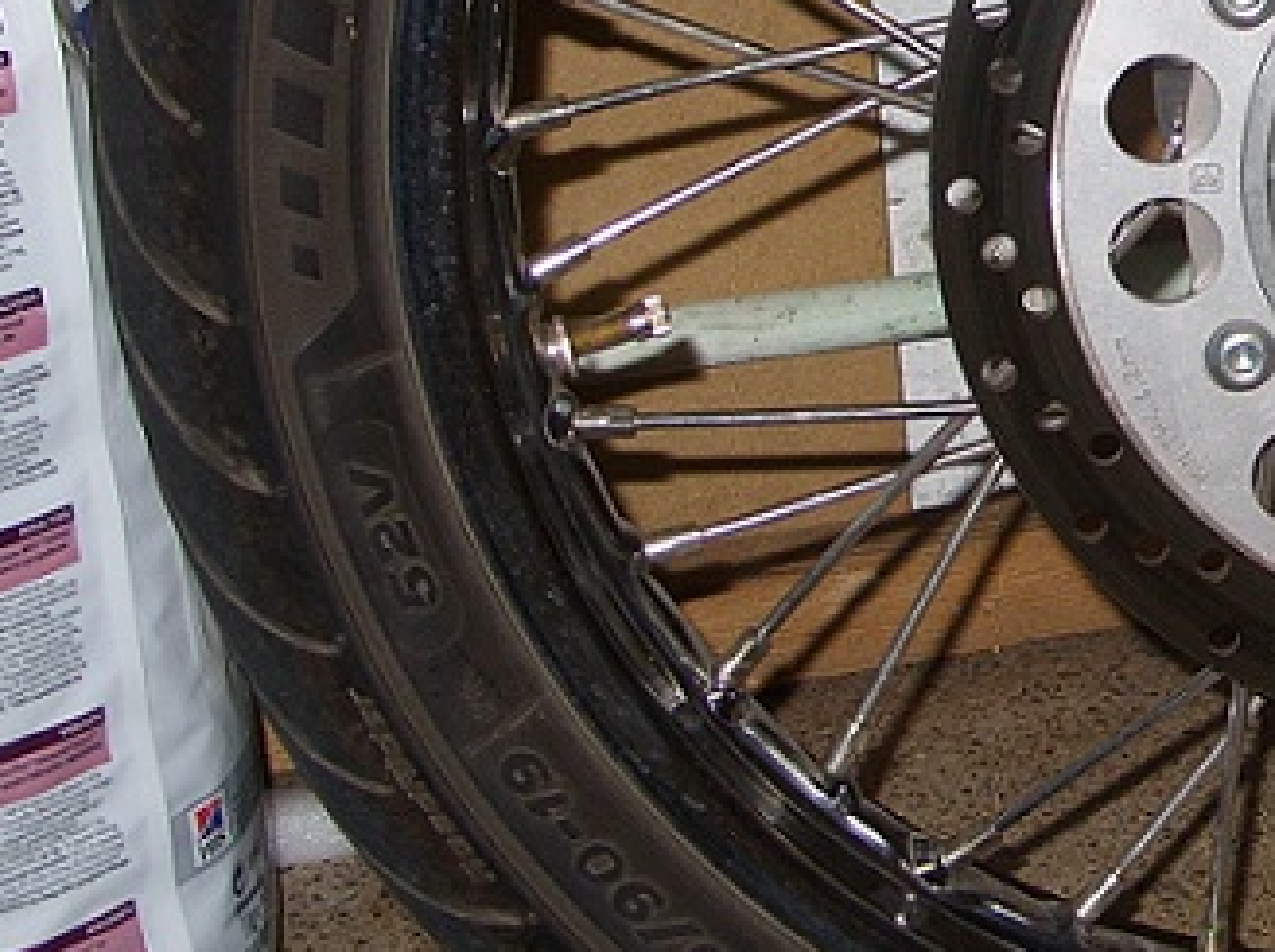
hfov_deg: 16.3
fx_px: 4266
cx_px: 1559
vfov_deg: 12.5
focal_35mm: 116
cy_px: -115
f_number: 2.8
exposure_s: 1/30
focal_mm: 7.8
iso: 50
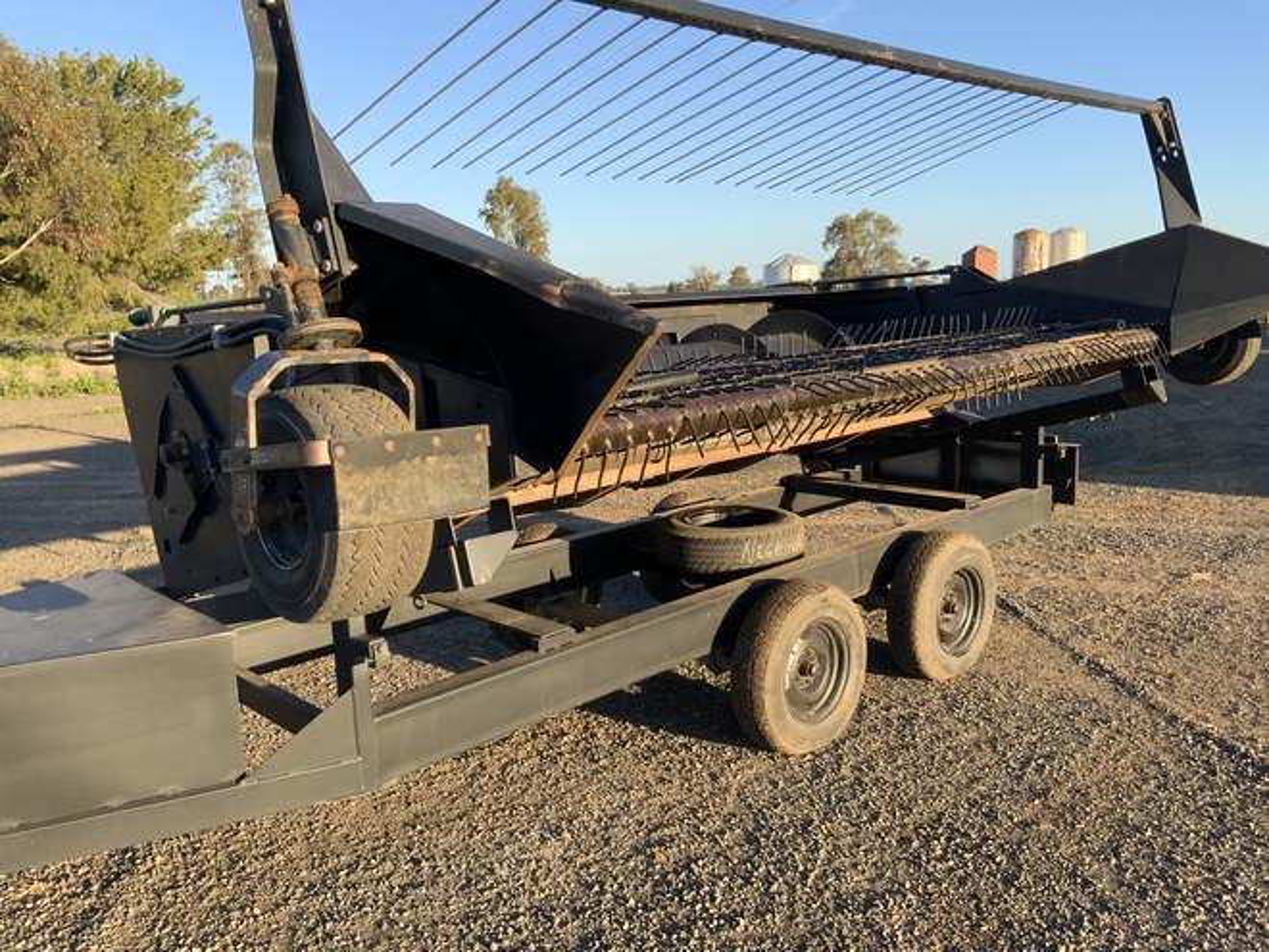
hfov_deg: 61.7
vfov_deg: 48.2
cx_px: 634
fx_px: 1063
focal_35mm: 29
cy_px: 476
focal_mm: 3
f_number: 1.8
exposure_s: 1/556
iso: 16
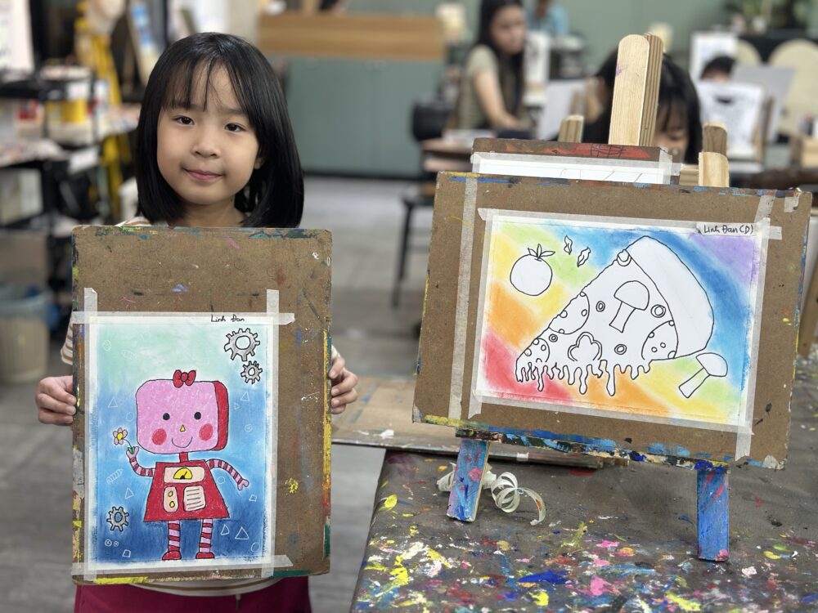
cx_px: 409
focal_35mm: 48
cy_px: 306
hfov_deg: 39.7
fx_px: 1134
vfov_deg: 30.3
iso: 80
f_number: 1.78
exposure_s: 1/50
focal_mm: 6.86
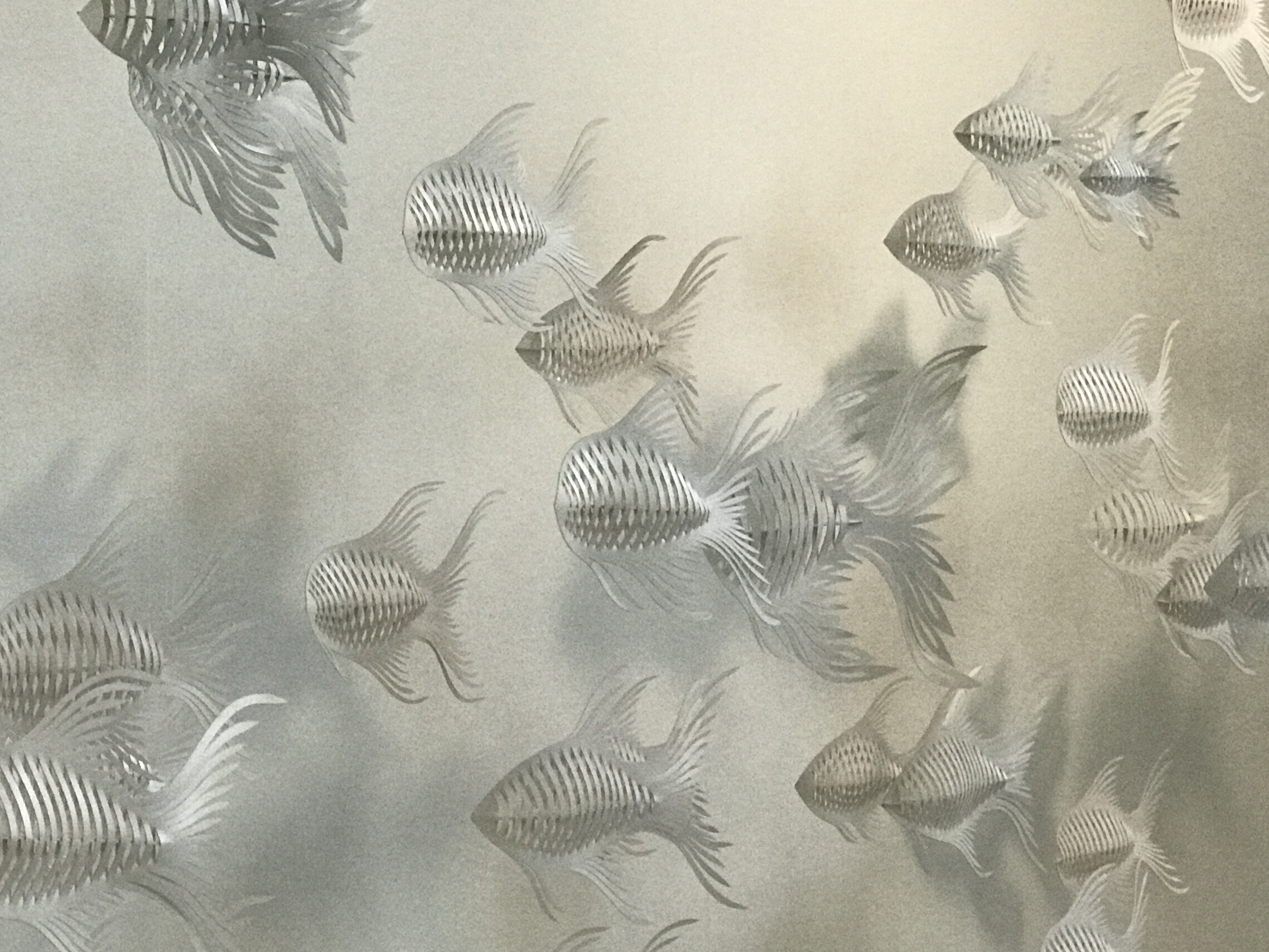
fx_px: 3703
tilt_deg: -3.2
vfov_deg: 14.6
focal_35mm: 101
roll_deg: +1.6
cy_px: 576
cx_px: 155
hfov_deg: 19.1
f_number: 2.8
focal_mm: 6.6
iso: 100
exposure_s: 1/50
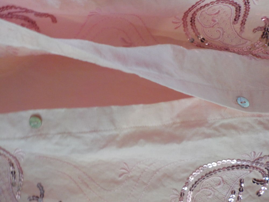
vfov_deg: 46.8
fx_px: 233
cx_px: 134
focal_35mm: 30
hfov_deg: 60.0
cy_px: 101
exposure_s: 1/20
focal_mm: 4.1
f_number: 3.3
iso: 400
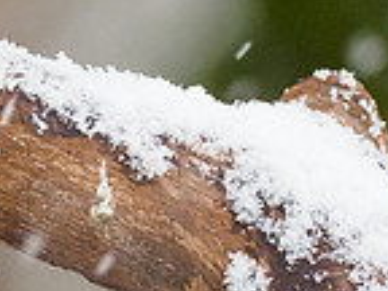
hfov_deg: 0.5
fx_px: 44835
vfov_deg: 0.4
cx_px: -166
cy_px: -189
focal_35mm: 4000
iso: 1250
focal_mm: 300
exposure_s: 1/320
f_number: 4.5
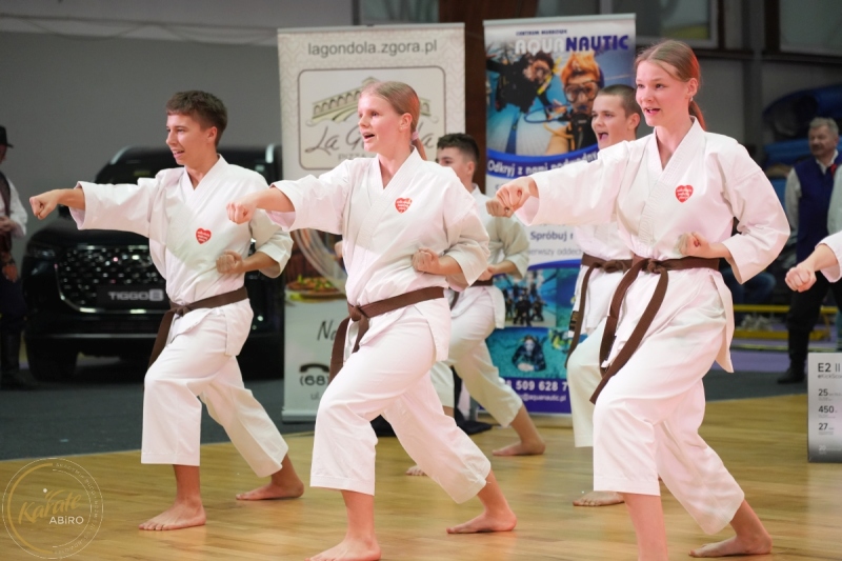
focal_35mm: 104
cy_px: 280
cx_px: 421
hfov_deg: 19.6
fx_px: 2432
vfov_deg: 13.2
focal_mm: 104
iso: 4000
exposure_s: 1/250
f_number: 4
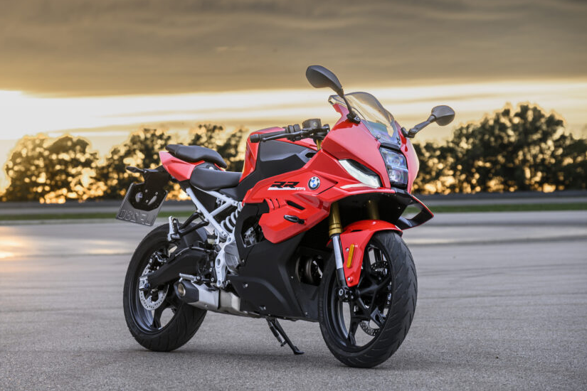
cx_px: 249
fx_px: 1679
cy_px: 224
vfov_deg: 13.3
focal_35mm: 103
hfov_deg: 19.8
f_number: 4.5
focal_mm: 83
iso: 200
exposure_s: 1/40
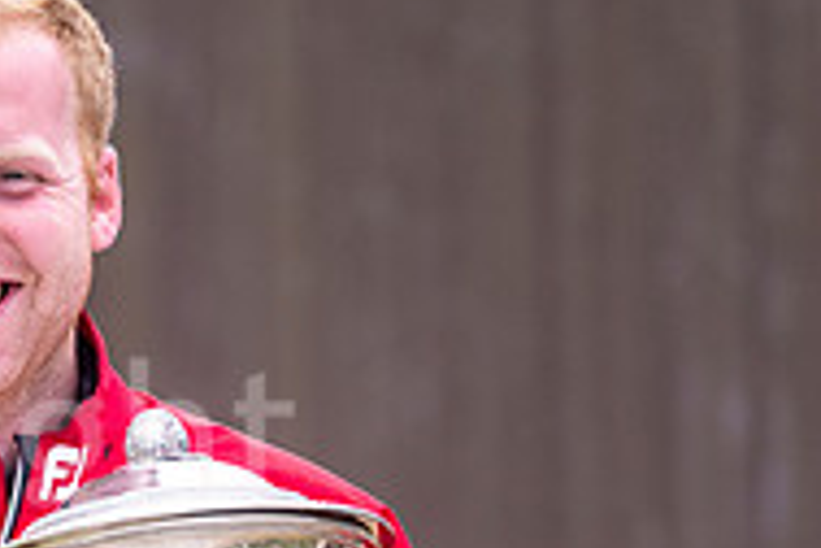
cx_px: 63
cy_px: 717
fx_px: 27273
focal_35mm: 1196
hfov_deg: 1.7
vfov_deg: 1.1
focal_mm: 300
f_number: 5
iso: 200
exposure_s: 1/640
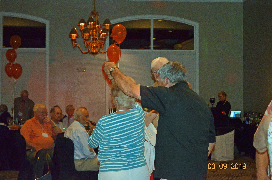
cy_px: 90
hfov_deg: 24.7
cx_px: 136
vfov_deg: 16.5
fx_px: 622
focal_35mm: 82
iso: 3200
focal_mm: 55
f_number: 5.6
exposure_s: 1/60
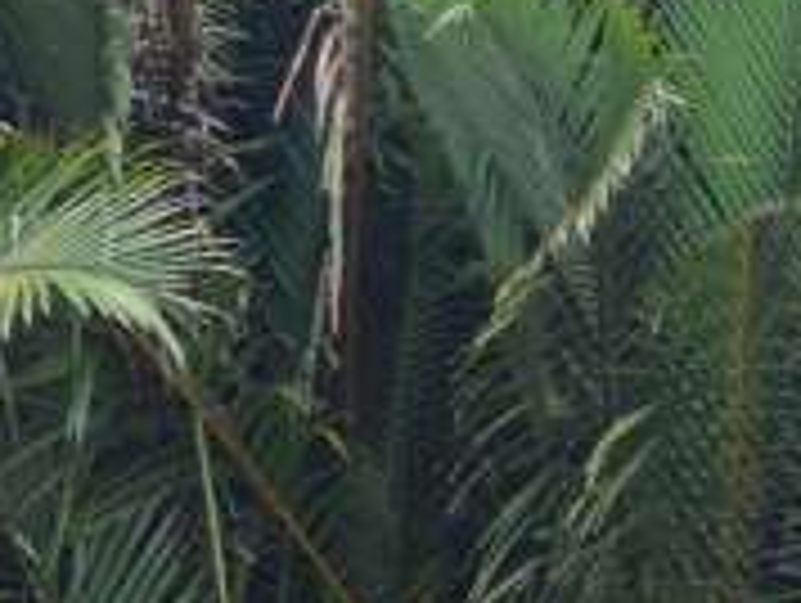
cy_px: 227
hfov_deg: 8.7
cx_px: 1318
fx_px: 5098
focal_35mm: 220
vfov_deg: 6.8
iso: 100
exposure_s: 1/100
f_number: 5
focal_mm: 34
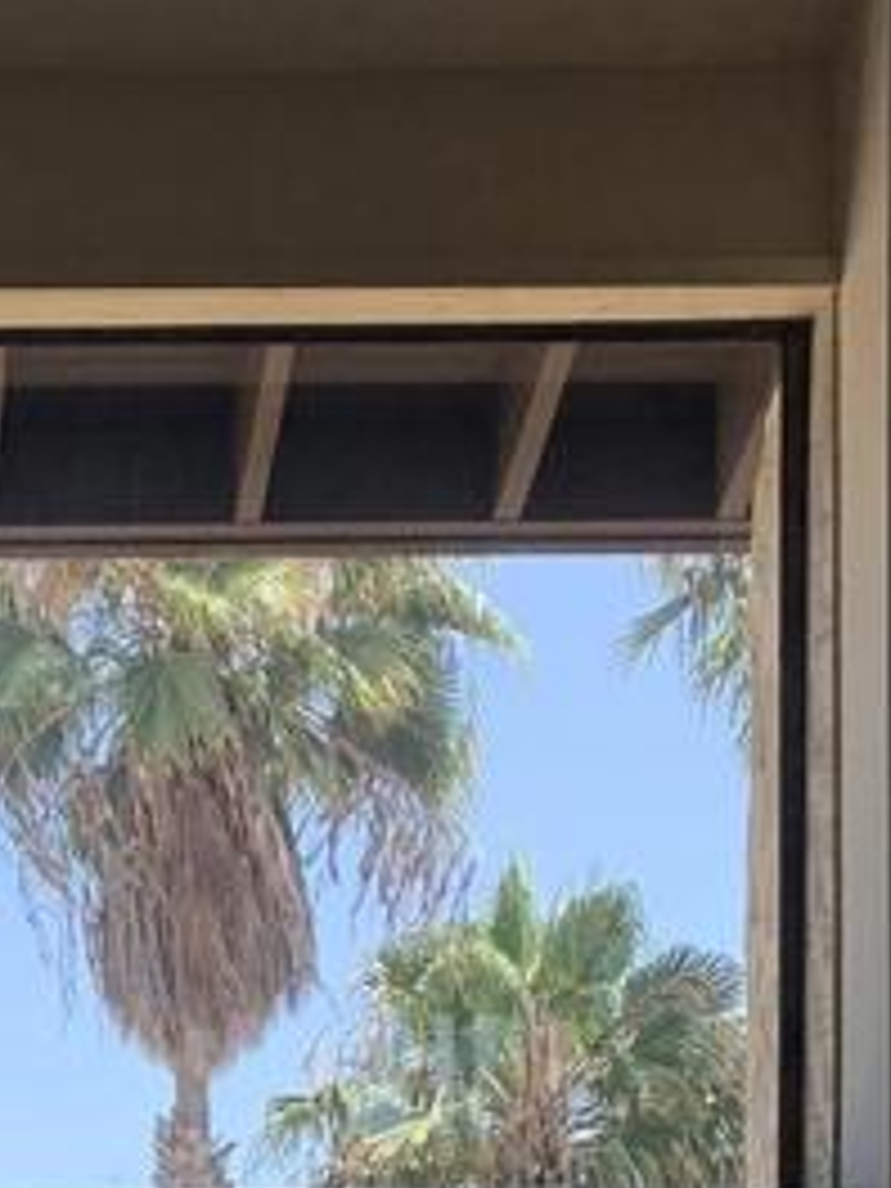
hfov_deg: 14.0
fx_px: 3466
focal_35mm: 101
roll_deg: -1.5
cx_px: -292
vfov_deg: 17.7
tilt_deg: +2.9
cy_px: 1714
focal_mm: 4.25
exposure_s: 1/478
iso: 25
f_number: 1.8
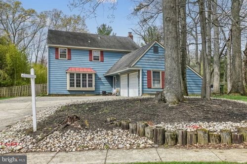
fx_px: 189
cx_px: 124
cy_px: 82
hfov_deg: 66.4
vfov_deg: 47.1
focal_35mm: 28
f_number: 11
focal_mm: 27.5
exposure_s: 1/640
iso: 400
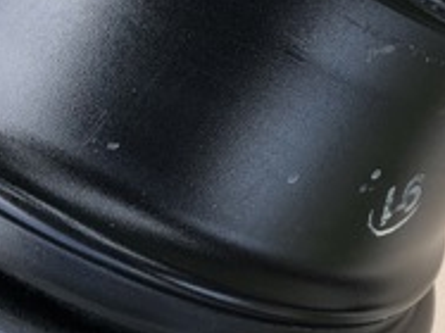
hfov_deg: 20.4
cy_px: -122
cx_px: 255
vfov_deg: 14.6
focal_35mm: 96
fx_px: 1233
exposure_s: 1/522
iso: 20
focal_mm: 4
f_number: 1.8
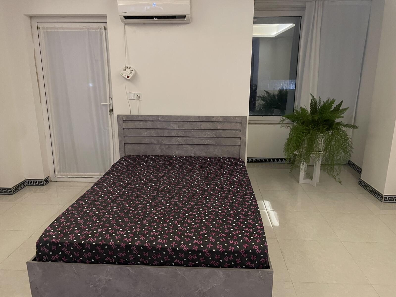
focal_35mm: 26
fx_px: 297
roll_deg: -0.3
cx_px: 198
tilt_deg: -13.5
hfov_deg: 67.3
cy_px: 148
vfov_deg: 53.1
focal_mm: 4.2
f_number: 1.6
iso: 500
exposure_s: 1/25
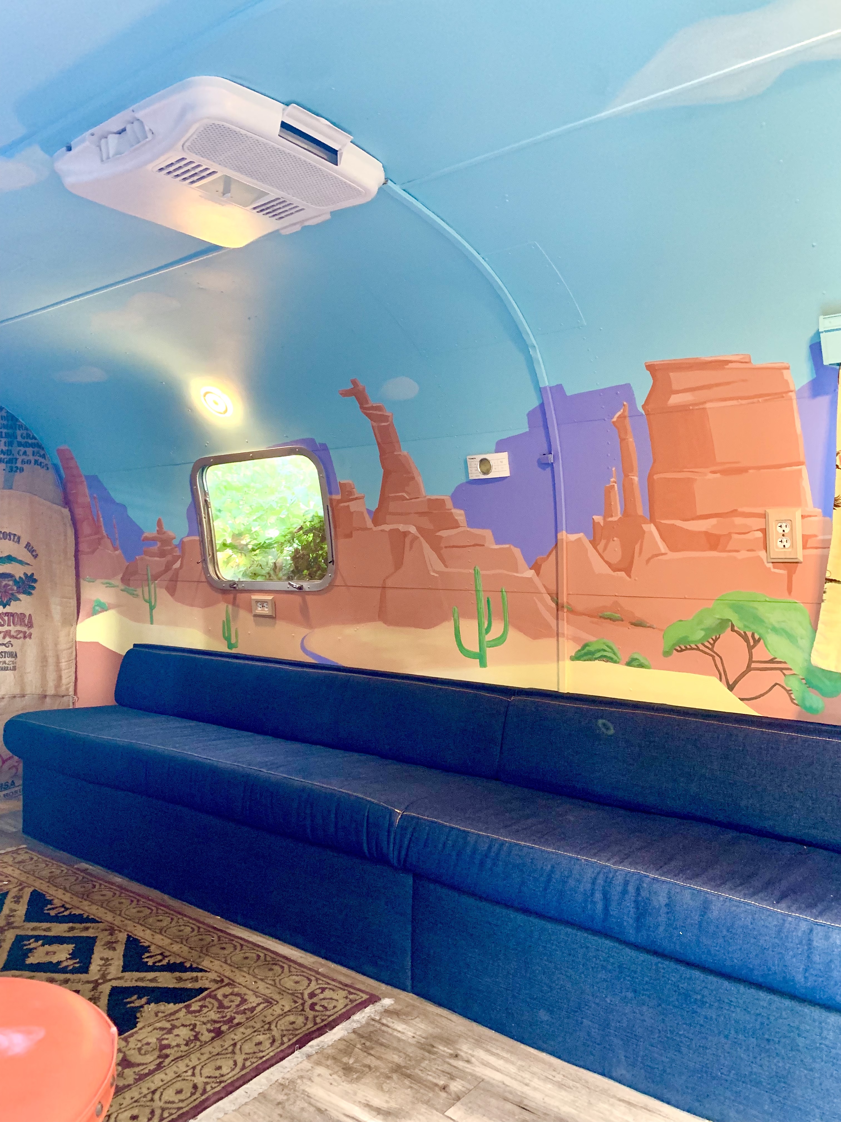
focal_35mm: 26
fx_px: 842
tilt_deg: +1.5
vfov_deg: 67.3
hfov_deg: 53.1
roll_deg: +0.3
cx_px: 420
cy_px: 561
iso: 500
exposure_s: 1/30
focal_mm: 4.25
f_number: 1.8
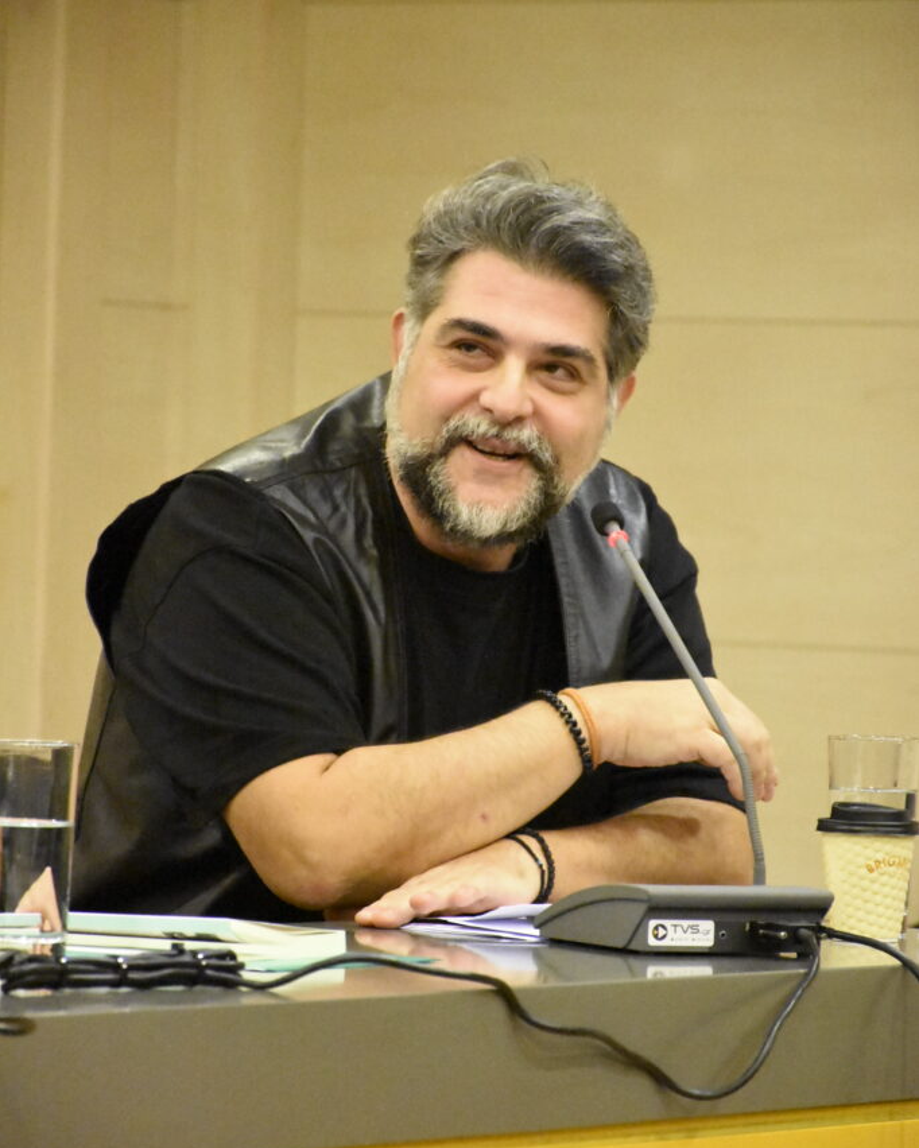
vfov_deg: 8.2
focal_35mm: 237
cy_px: 593
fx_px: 8055
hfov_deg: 6.5
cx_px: 460
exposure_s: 1/250
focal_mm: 140
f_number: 5.6
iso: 18000
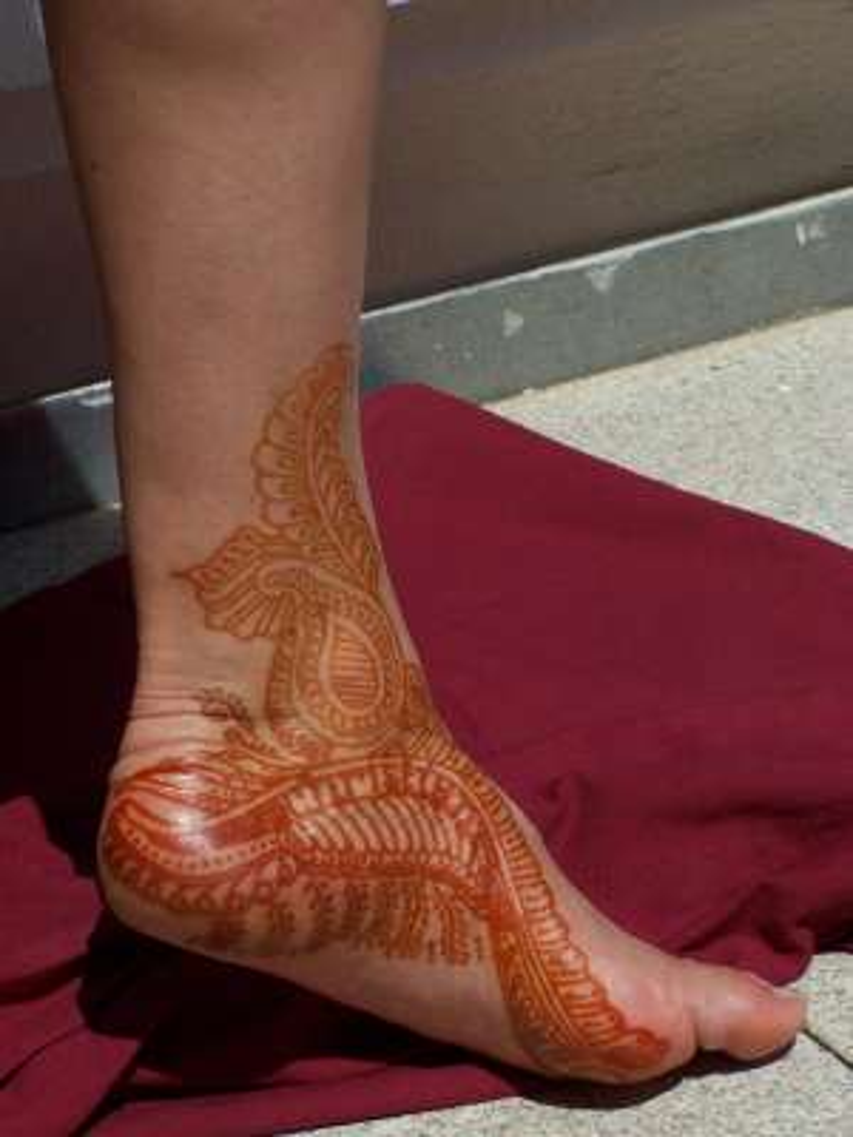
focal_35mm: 117
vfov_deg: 16.8
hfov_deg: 12.7
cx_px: 426
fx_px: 3844
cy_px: 568
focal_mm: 19.4
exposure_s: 1/750
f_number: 6.3
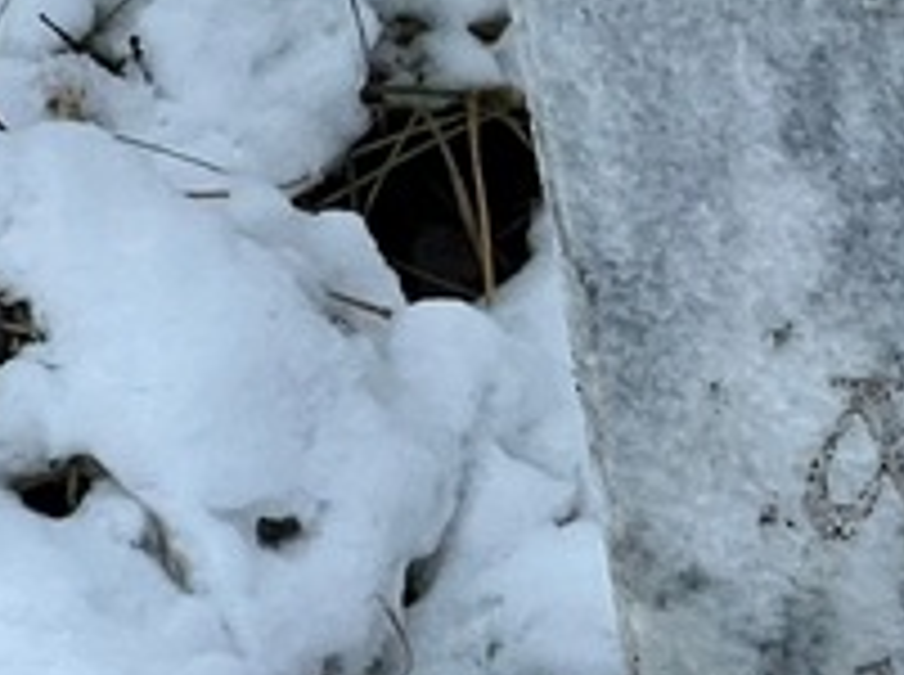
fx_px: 8003
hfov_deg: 6.3
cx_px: 1561
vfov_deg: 4.8
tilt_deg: -32.7
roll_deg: +6.5
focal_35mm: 307
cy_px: 144
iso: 250
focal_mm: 9
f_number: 2.8
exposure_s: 1/60
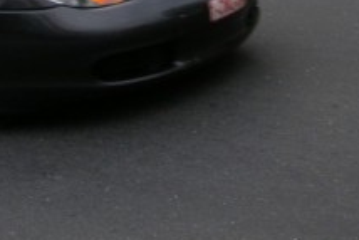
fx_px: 1286
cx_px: 156
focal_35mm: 129
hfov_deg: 15.9
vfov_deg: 10.3
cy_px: -110
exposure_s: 1/180
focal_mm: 23
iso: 200
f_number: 6.7
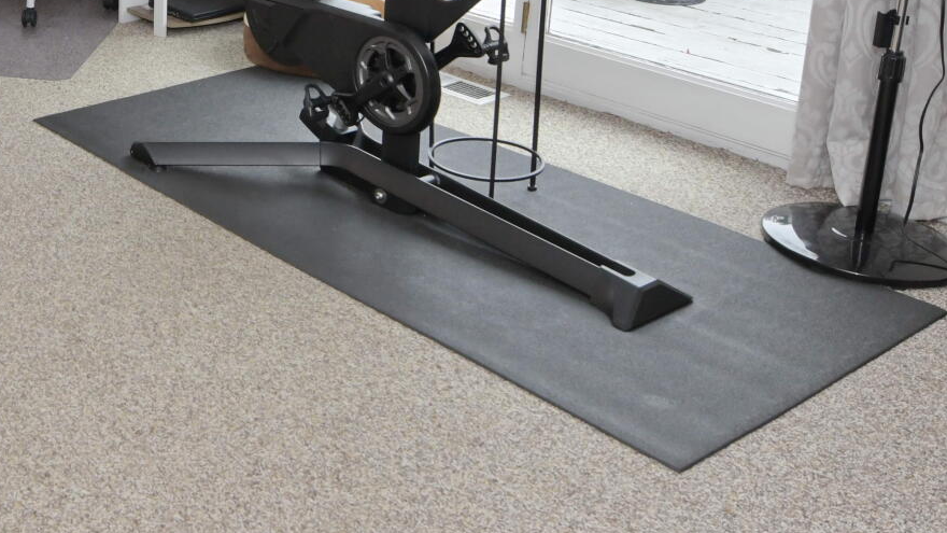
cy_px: -8
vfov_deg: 22.9
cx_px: 15
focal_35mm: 50
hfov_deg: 37.3
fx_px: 1256
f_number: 8
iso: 500
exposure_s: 1/60
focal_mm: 14
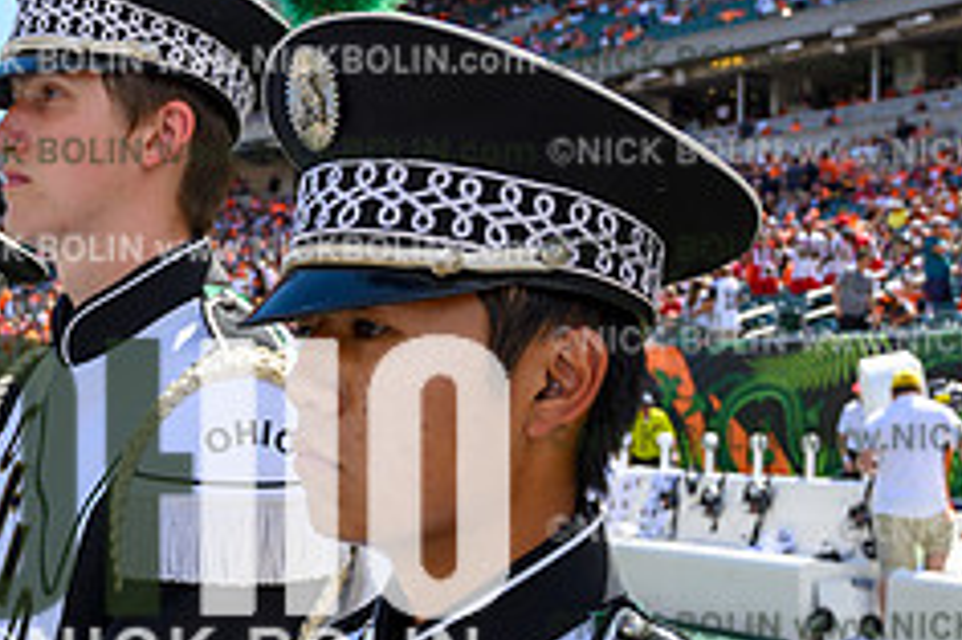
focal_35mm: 59
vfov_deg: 22.6
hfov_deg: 33.2
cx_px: 220
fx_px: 1575
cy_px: 530
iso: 100
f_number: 5.6
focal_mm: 24
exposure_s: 1/500
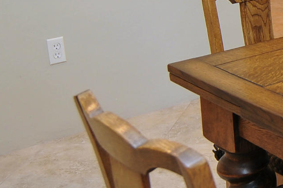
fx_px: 668
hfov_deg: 20.1
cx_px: 442
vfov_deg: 15.9
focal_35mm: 85
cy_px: 19
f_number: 4
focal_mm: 18
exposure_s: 1/30
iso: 500
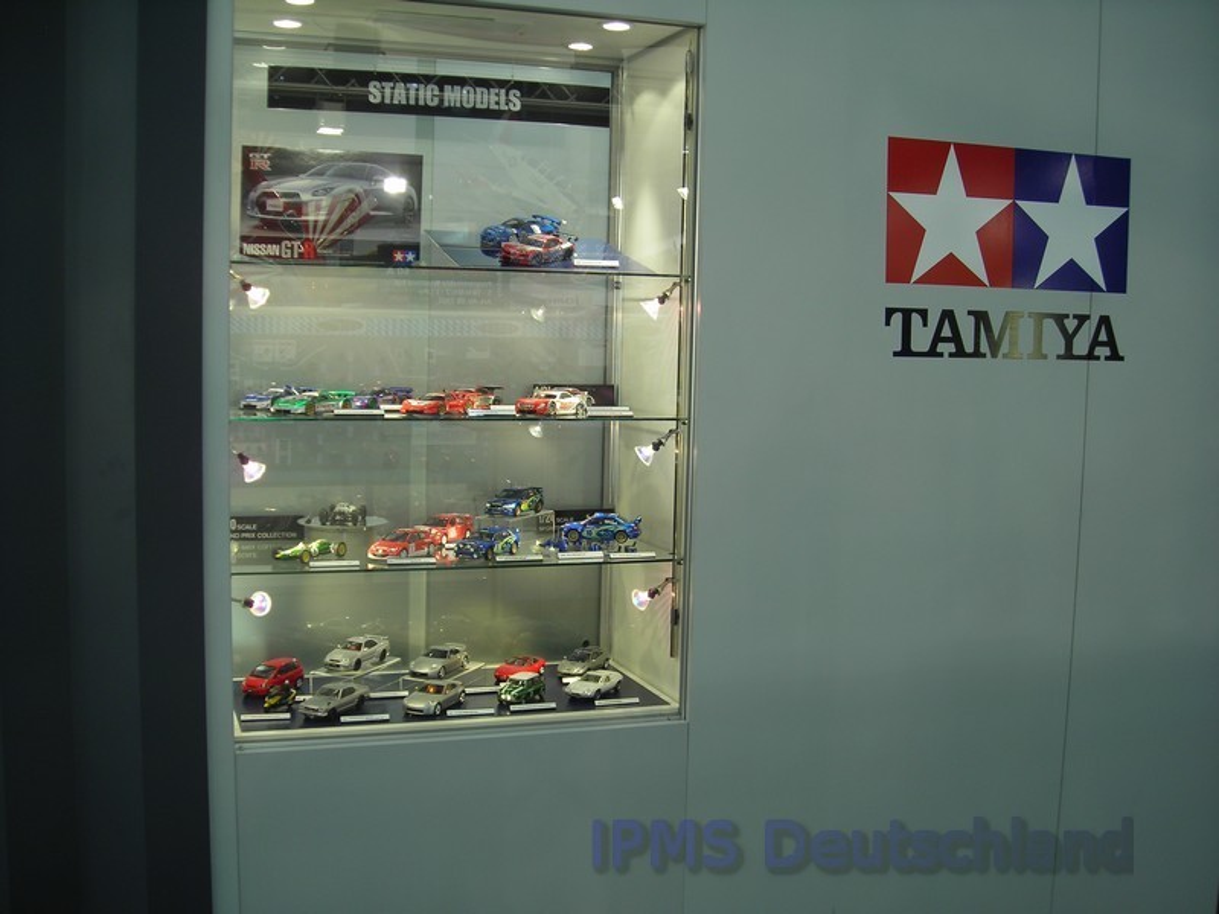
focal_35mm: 38
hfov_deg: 49.0
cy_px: 457
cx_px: 610
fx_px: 1338
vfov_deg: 37.7
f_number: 3.2
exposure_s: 1/18.3
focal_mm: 6.3
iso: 50
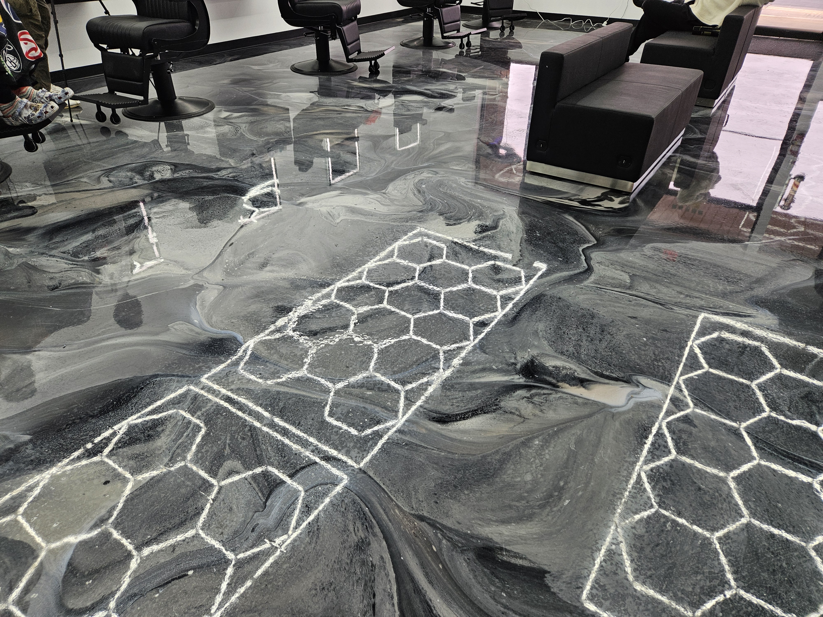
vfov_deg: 58.9
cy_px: 308
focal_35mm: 23
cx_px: 412
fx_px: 547
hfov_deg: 73.9
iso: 80
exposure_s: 1/180
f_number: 1.8
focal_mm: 5.4
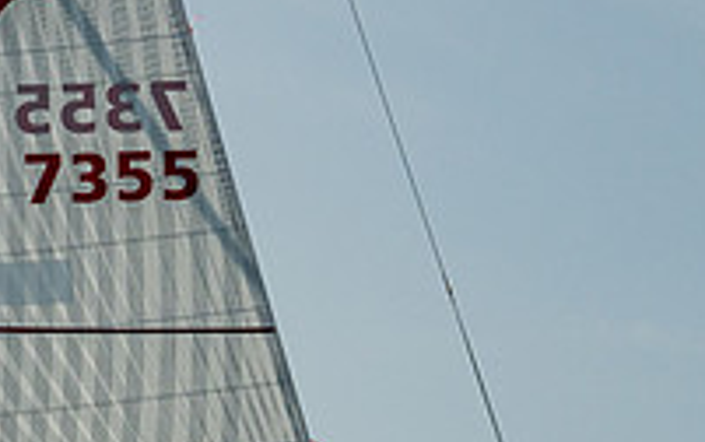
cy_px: 653
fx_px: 6423
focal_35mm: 334
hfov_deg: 6.3
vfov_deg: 3.9
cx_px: 29
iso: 320
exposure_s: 1/1600
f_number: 6.3
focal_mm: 82
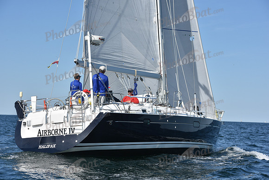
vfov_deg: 13.7
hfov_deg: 20.4
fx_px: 747
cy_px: 90
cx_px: 134
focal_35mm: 100
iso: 250
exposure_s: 1/1600
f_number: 7.1
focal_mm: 100
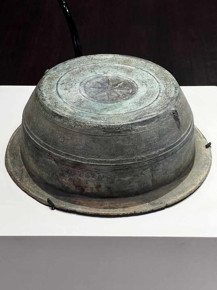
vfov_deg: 25.3
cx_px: 108
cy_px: 145
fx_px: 644
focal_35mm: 77
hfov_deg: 19.1
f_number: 2.8
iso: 500
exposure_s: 1/50
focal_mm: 9
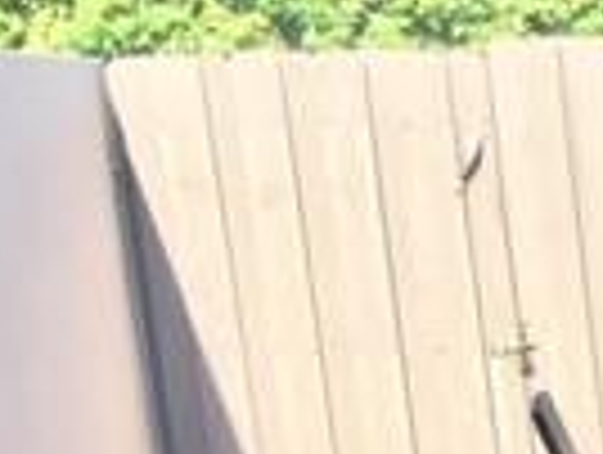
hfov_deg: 12.3
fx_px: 2408
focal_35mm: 138
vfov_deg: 10.2
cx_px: 1282
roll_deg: +1.4
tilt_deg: -14.7
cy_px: 787
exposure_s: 1/390
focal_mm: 4.15
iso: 25
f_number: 2.2
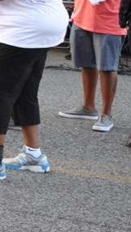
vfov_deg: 15.3
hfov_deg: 8.1
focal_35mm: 139
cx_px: -186
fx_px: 857
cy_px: 25
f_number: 5
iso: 500
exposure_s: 1/100
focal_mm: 32
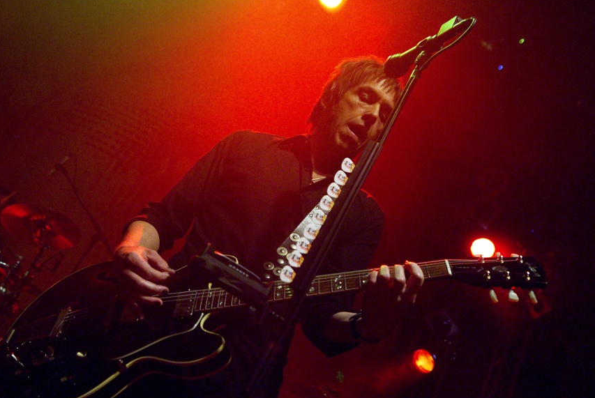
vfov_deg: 37.0
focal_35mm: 36
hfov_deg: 53.1
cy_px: 200
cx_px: 299
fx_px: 596
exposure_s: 1/400
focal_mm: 20
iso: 640
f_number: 2.8
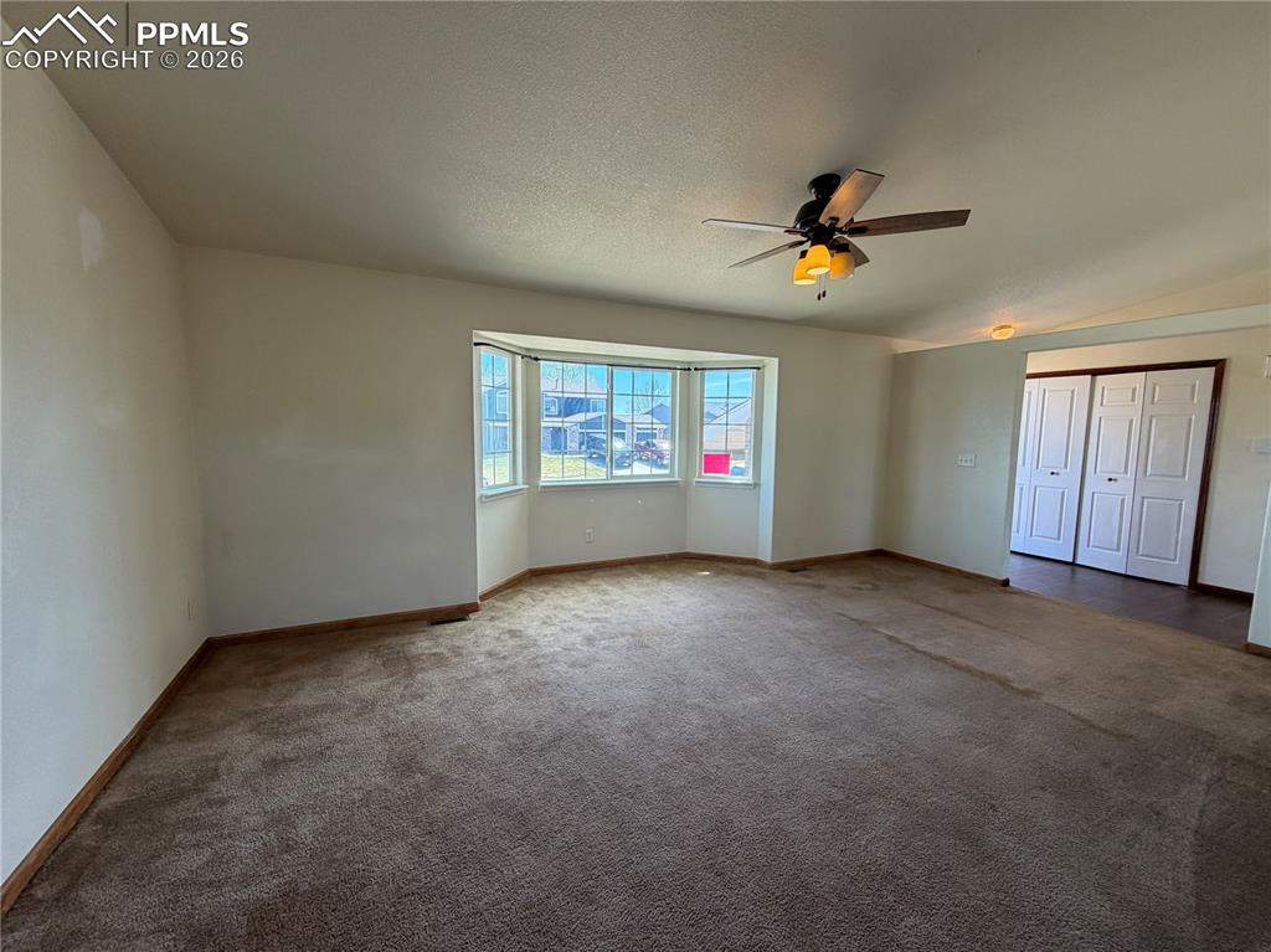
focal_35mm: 14
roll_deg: -2.0
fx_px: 514
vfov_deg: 85.6
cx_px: 636
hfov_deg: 102.1
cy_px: 476
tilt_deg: -6.5
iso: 125
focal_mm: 2.22
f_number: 2.2
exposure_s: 1/120
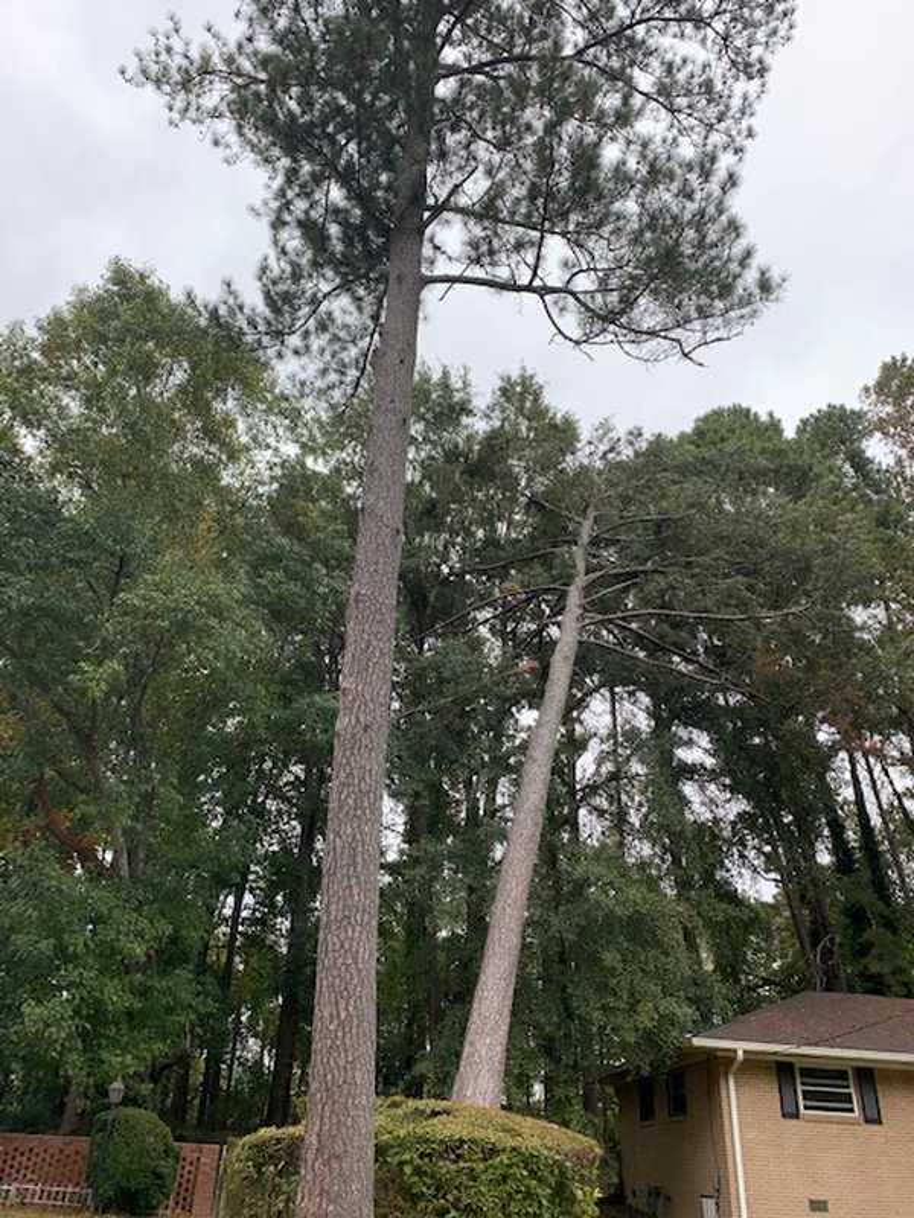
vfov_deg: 67.3
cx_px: 457
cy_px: 609
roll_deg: -3.2
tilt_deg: +31.8
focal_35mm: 26
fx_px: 915
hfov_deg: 53.1
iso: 25
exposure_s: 1/417
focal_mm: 4.25
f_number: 1.8
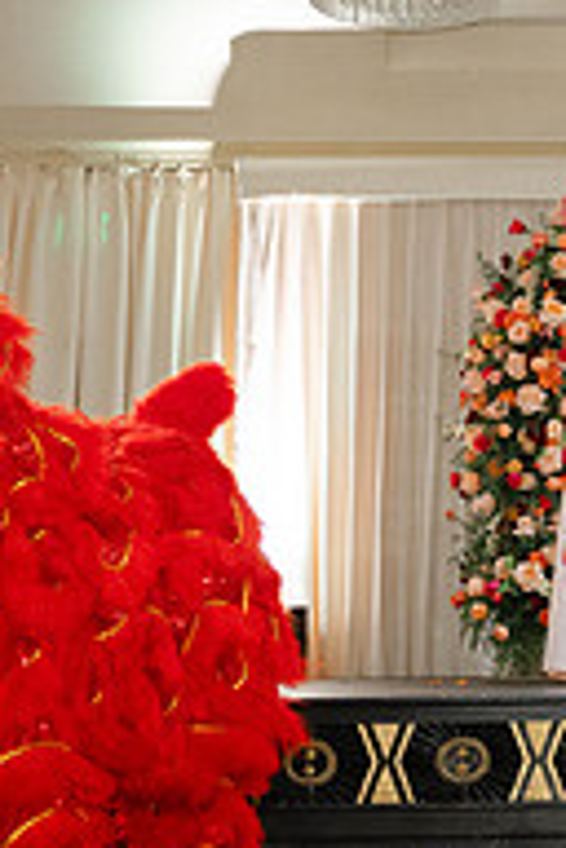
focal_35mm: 85
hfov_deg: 15.3
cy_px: 283
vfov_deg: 23.8
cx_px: 734
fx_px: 2004
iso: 1600
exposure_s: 1/200
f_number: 2.8
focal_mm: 28
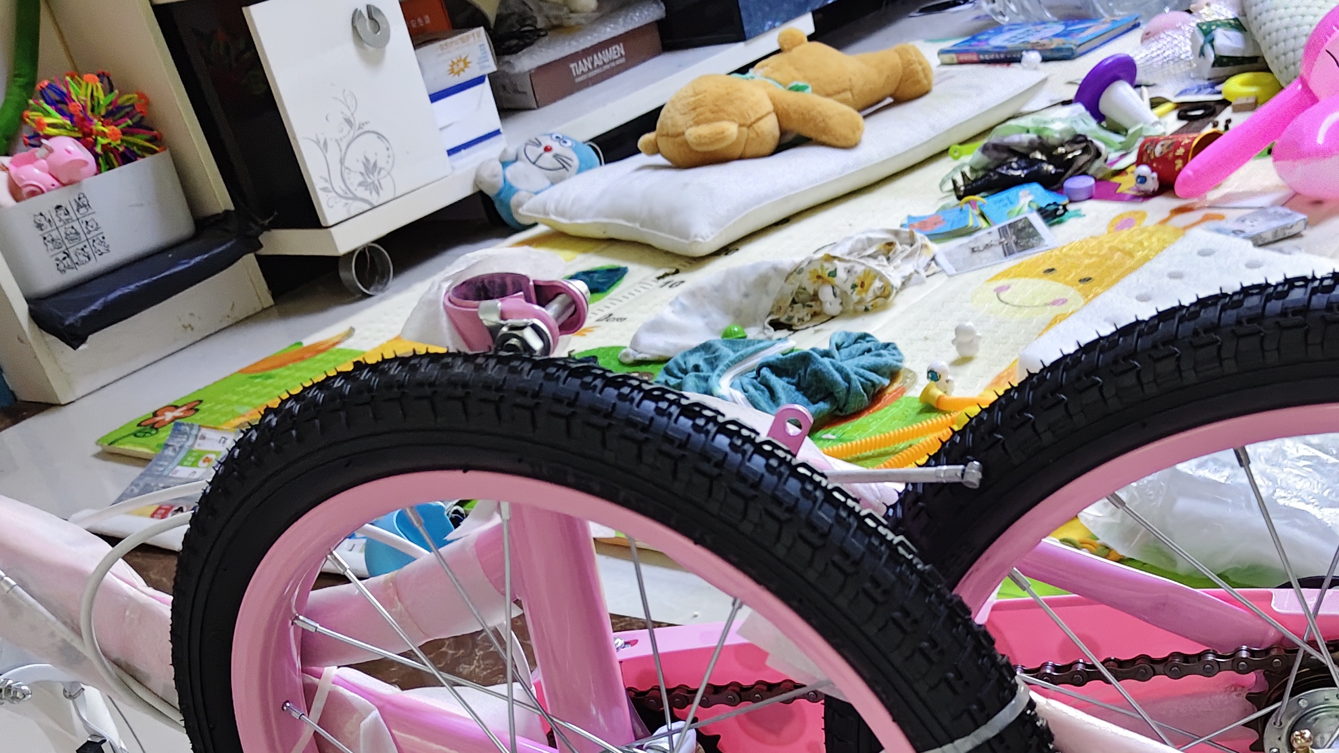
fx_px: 1420
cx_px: 828
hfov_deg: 50.0
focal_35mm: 40
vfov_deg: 28.5
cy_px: 689
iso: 1517
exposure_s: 1/50
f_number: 1.88
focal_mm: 5.56
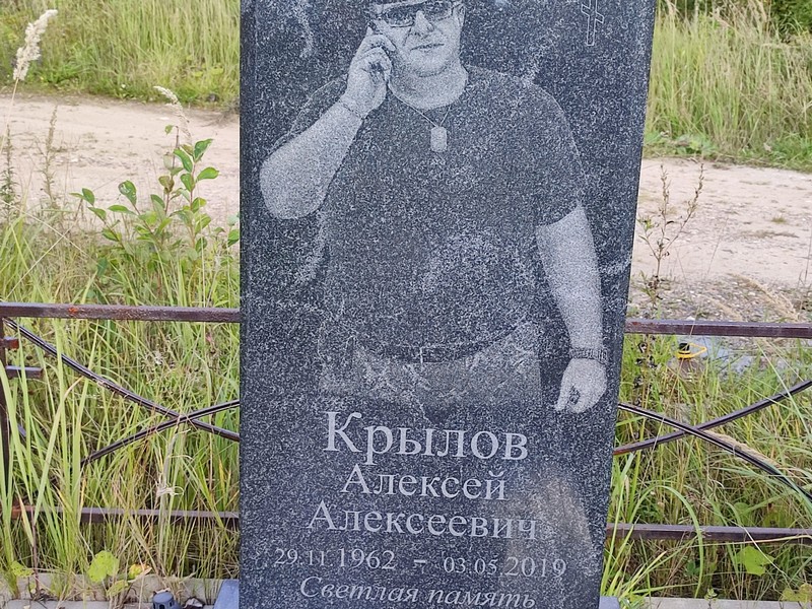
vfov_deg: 54.9
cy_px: 304
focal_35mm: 25
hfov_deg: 69.4
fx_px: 586
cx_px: 406
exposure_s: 1/100
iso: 52
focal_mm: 6.04
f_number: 1.9
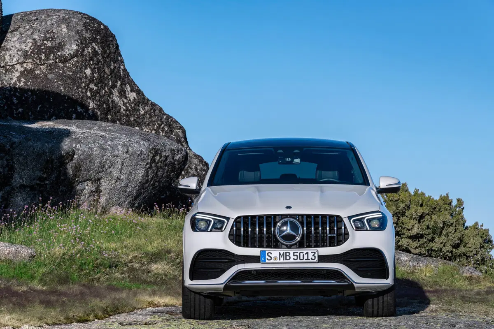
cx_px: 247
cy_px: 164
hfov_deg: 11.1
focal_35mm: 185
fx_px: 2538
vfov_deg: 7.4
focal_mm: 185
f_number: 16
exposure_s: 1/100
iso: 100
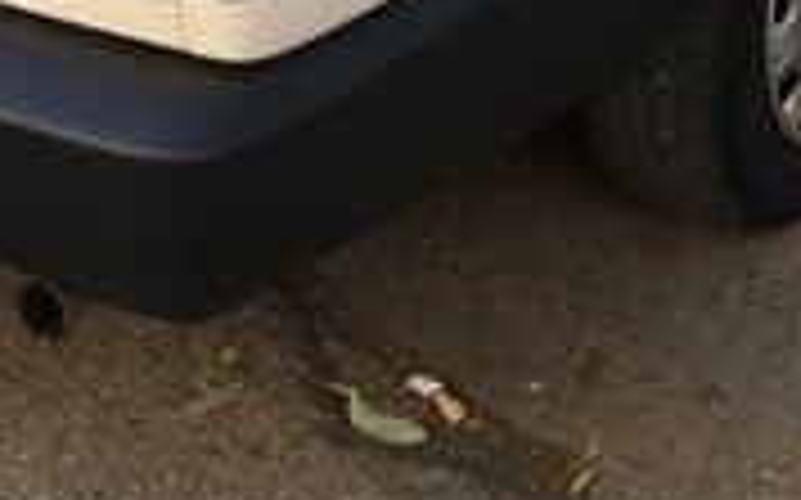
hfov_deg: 18.3
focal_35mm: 114
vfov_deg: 10.8
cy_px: -376
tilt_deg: -16.1
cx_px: 396
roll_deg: -2.1
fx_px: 2487
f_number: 2.2
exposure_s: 1/219
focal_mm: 4.15
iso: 32
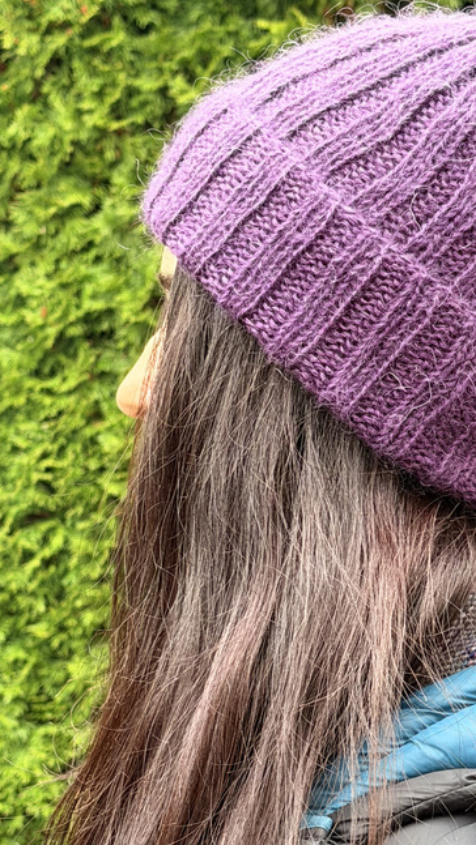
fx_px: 2176
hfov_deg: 12.4
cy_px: 500
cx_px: 364
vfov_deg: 22.0
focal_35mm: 97
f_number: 1.78
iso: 100
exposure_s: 1/62
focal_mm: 6.76
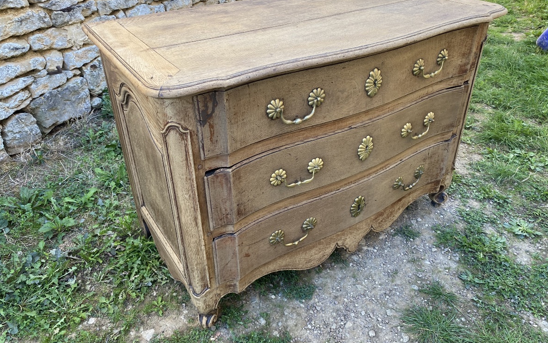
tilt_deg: -29.7
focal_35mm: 28
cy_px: 151
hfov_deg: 66.5
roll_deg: -1.2
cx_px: 274
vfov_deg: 44.5
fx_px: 418
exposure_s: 1/122
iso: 40
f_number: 1.8
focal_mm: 4.25
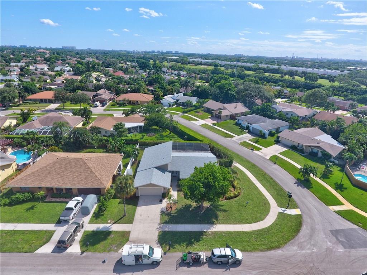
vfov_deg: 66.0
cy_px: 138
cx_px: 184
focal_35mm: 20
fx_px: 212
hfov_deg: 81.7
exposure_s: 1/1321
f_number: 2.8
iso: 100
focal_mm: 3.6
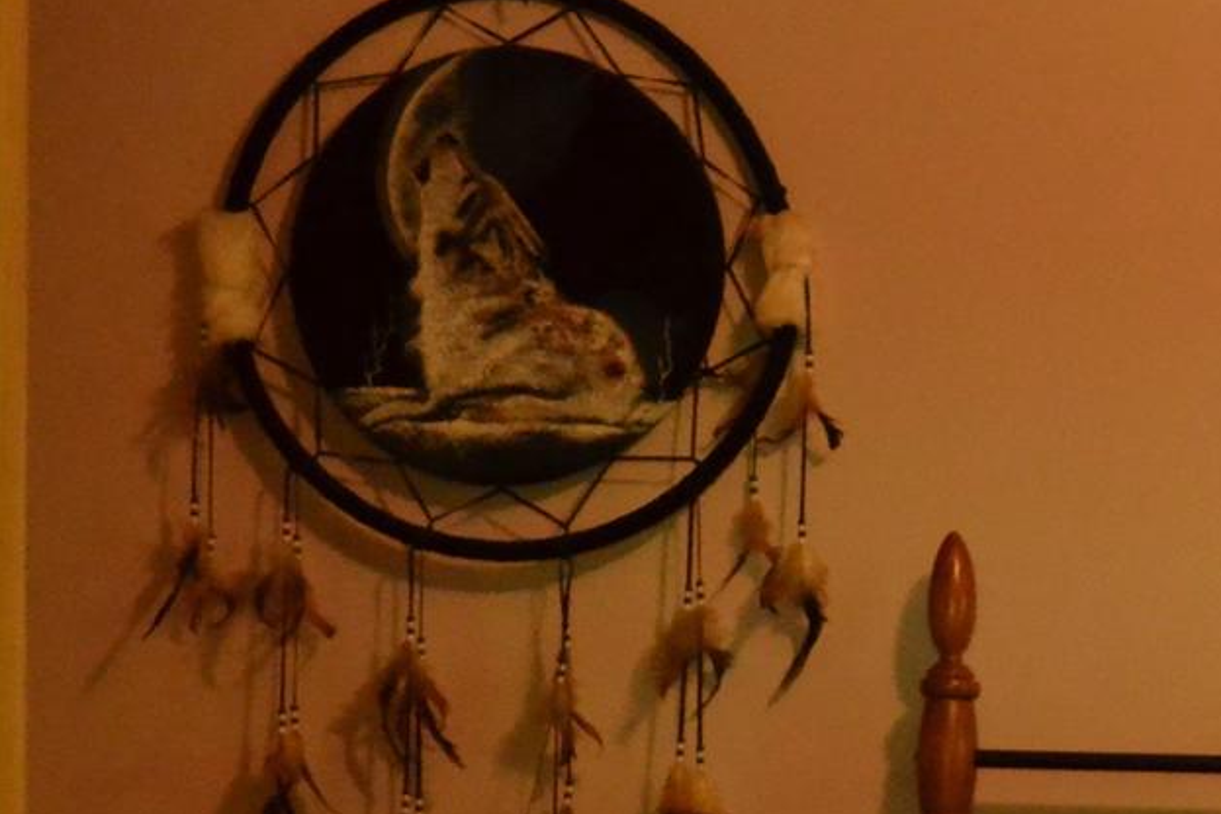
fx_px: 4341
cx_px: 1642
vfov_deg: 10.4
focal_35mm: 128
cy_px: 1128
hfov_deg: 15.2
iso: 3200
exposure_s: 1/25
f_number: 4.2
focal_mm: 26
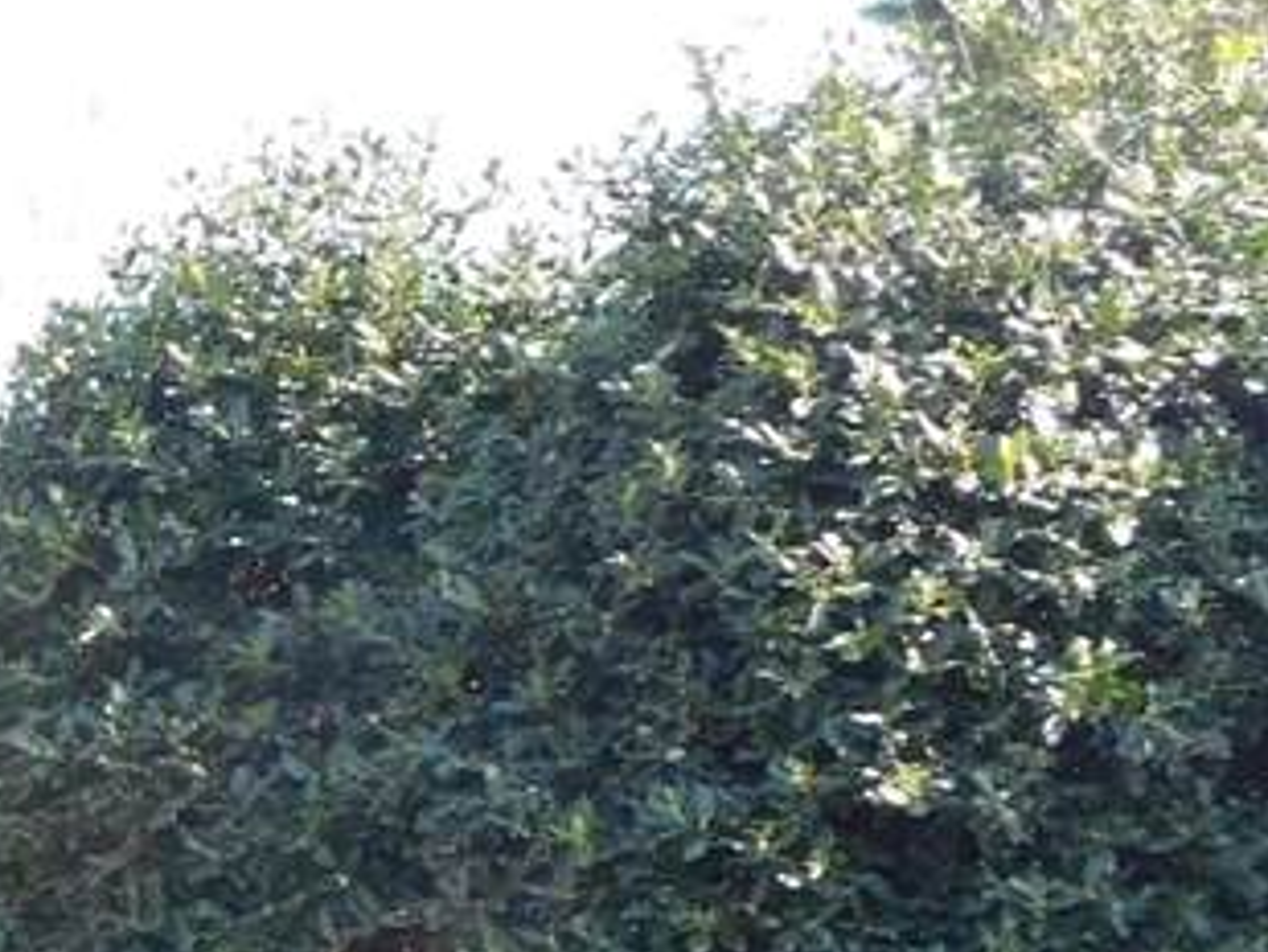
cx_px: -1219
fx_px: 5460
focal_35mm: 149
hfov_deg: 11.9
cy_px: 767
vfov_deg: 9.9
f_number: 3.5
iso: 125
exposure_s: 1/160
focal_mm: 6.3
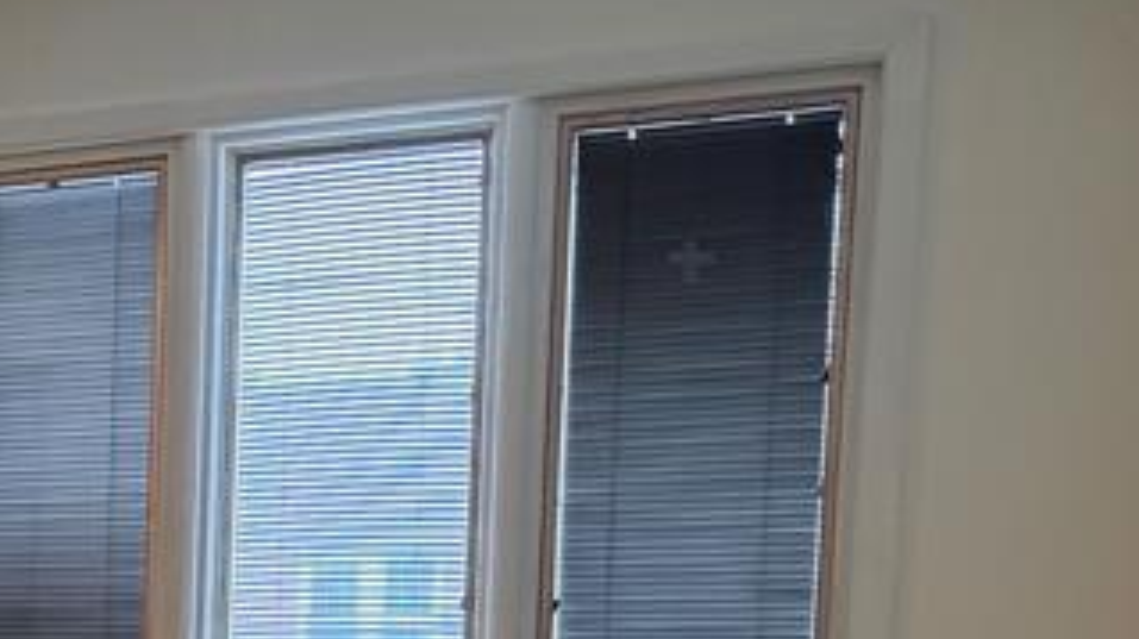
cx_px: -632
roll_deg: +1.3
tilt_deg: -8.2
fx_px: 2535
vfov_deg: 13.6
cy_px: 928
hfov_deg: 20.9
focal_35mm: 84
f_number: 1.78
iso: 250
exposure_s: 1/60
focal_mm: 6.76
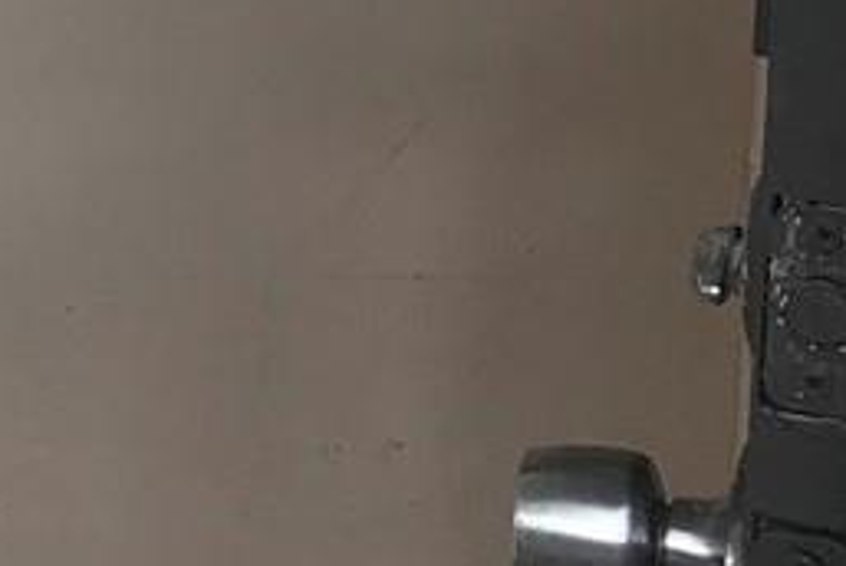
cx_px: -1646
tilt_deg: -3.6
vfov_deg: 7.3
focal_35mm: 181
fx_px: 4258
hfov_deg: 9.2
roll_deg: -0.7
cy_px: -642
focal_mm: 3.99
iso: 20
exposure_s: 1/270
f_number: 1.8
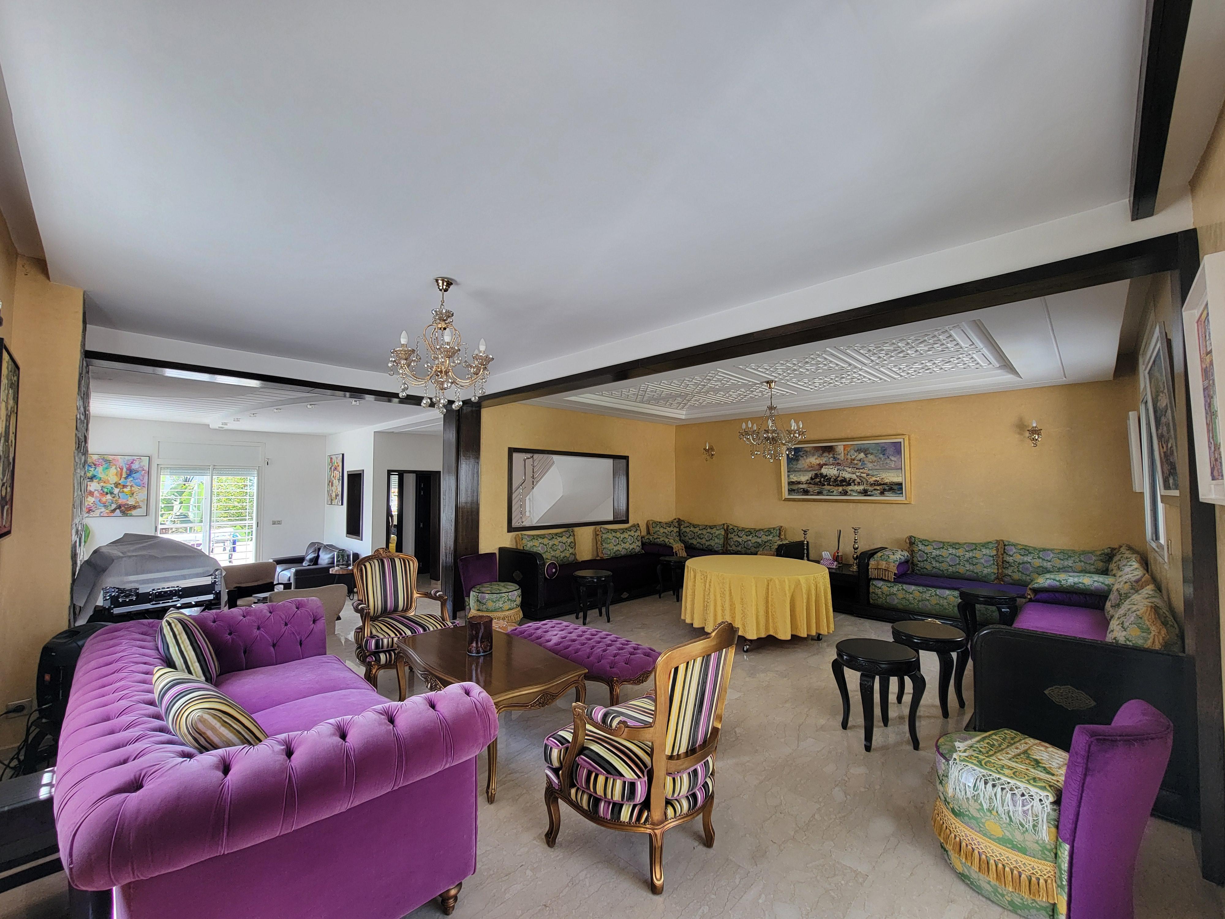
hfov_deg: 106.2
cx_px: 612
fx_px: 460
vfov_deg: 89.9
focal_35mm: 13
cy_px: 460
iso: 80
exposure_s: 1/120
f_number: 2.2
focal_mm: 2.2
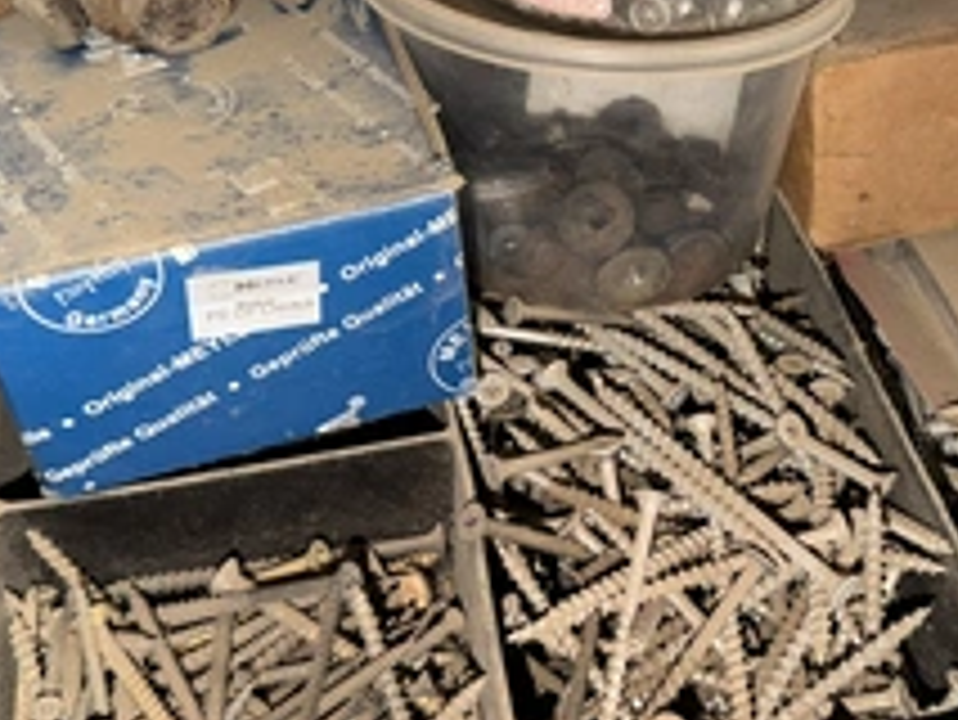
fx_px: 1246
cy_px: 292
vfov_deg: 32.1
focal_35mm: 45
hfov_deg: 41.5
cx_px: 634
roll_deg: -4.2
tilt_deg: -43.0
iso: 80
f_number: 1.78
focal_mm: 6.76
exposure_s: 1/32
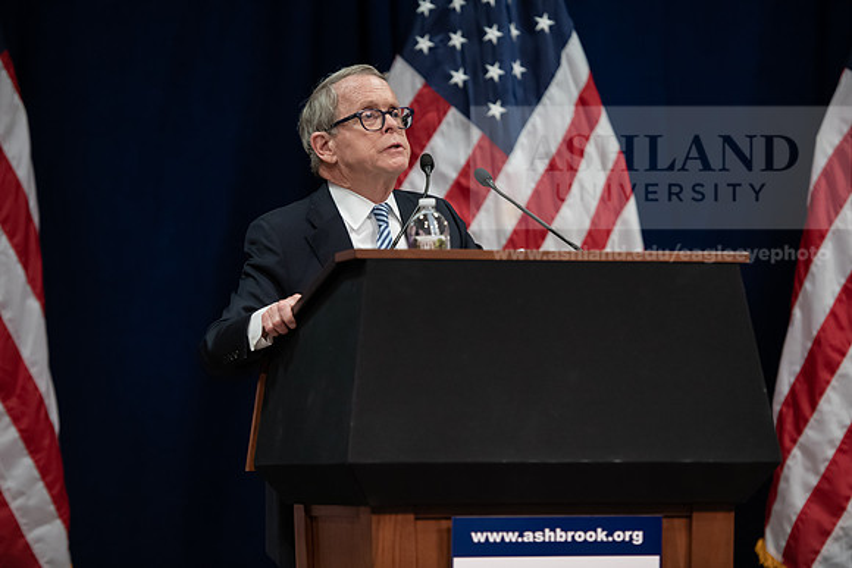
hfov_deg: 14.2
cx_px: 426
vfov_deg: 9.5
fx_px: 3432
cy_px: 284
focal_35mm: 145
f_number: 3.2
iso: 2000
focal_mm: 145
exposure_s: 1/200
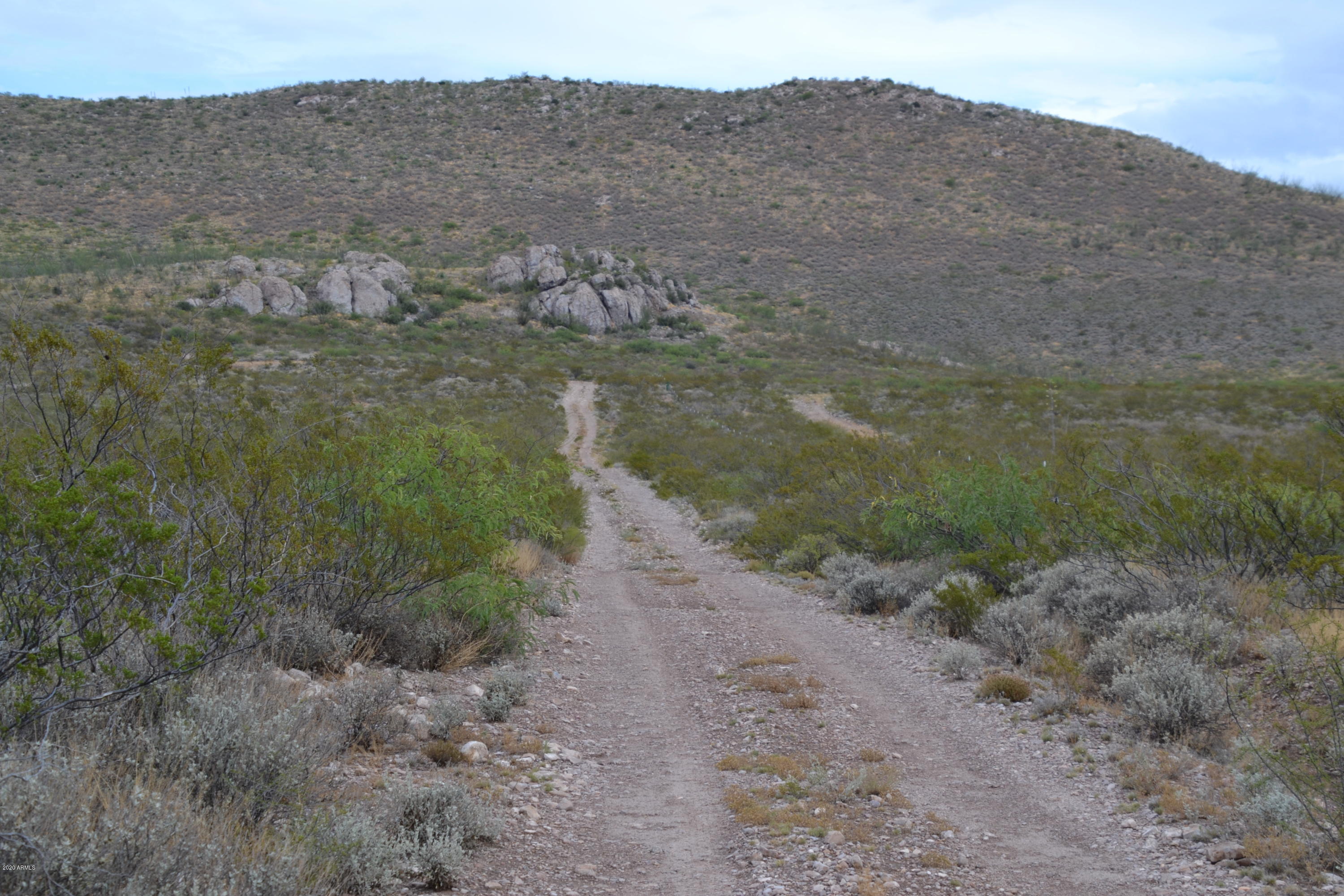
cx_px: 672
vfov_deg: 18.2
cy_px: 448
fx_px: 2800
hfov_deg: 27.0
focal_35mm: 75
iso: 100
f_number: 7.1
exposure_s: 1/200
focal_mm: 50
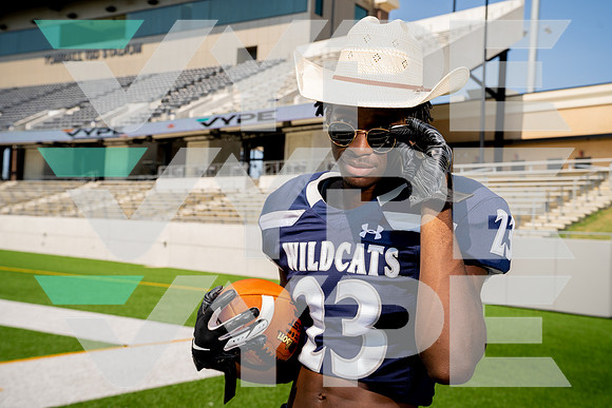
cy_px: 204
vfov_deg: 31.2
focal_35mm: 43
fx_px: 731
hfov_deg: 45.4
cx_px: 306
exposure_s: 1/250
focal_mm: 43
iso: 100
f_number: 7.1
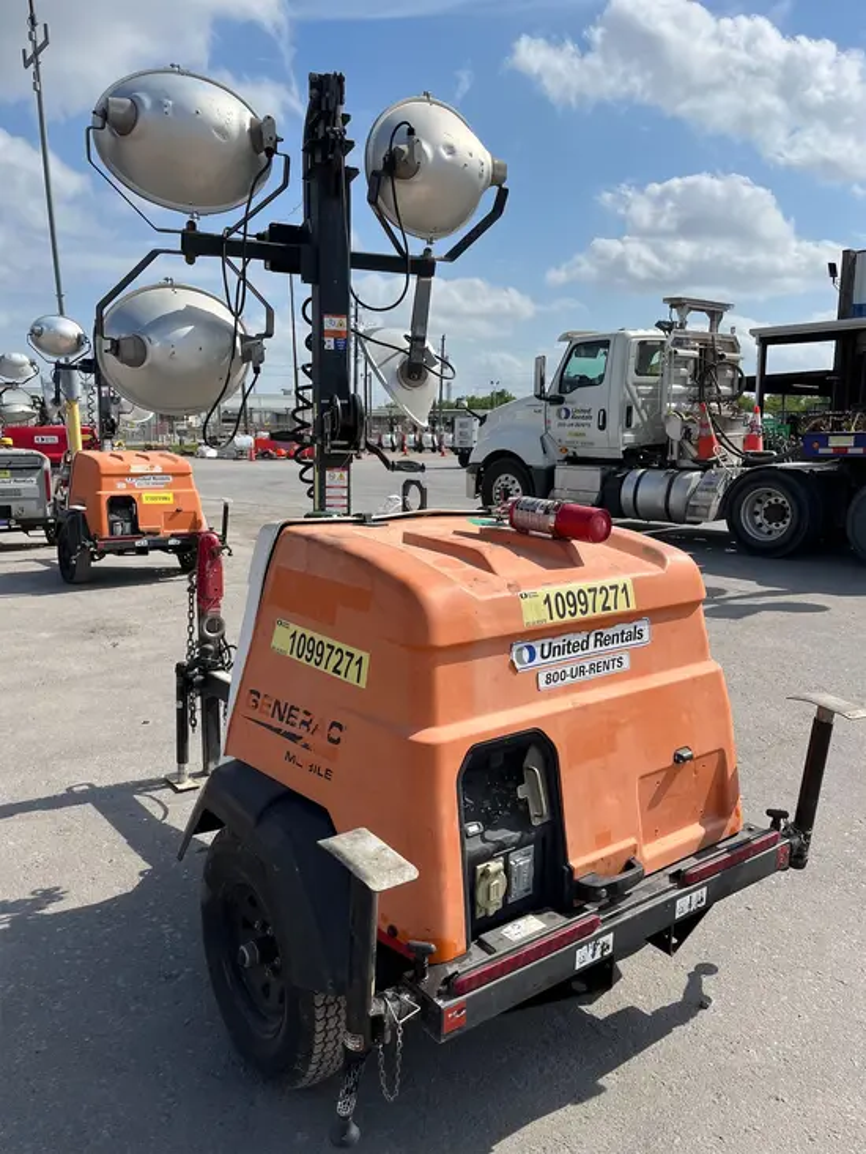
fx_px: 867
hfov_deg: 53.1
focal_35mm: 26
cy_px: 577
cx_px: 433
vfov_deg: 67.3
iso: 50
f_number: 1.6
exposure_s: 1/5076
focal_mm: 5.1
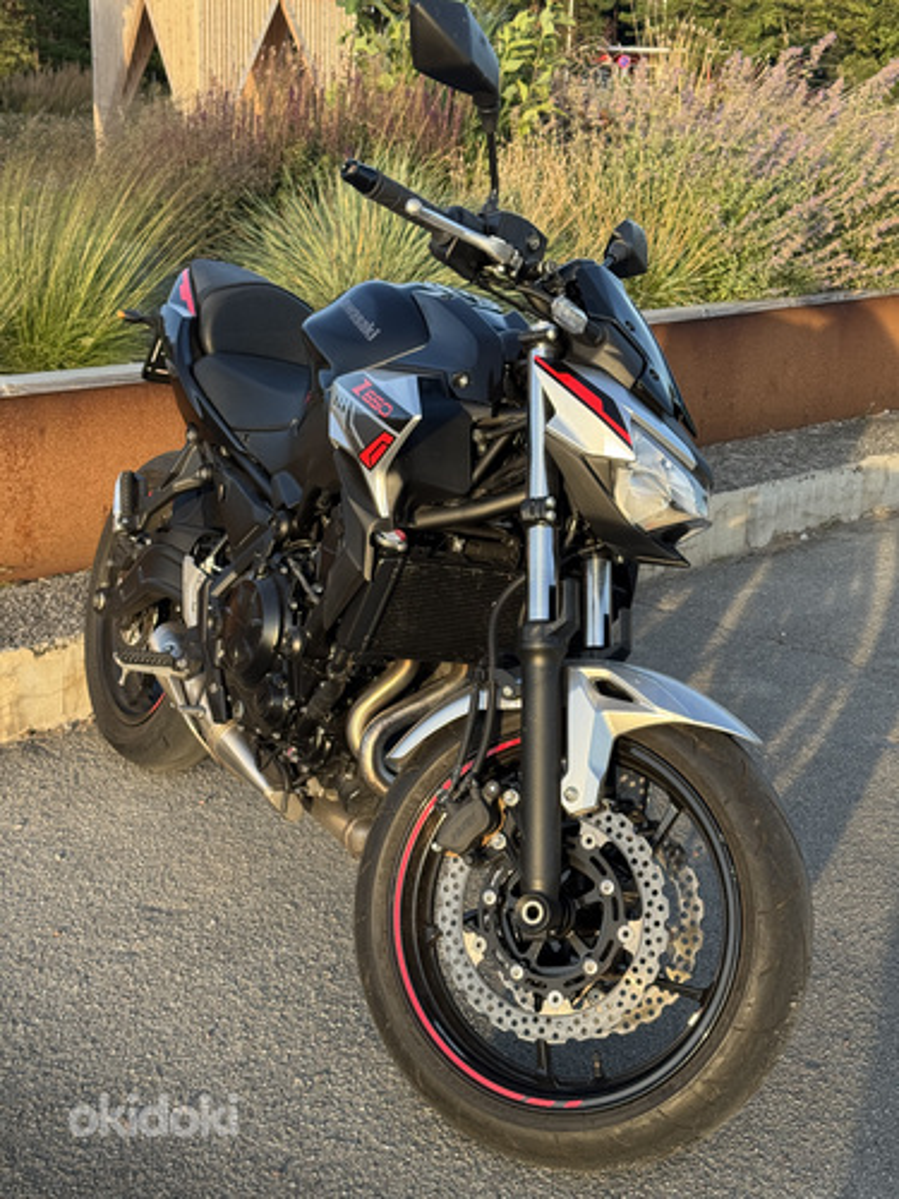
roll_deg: -1.2
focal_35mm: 48
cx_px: 450
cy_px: 600
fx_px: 1662
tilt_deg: -16.3
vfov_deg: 39.7
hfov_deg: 30.3
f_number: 1.78
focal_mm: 6.76
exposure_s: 1/428
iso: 64
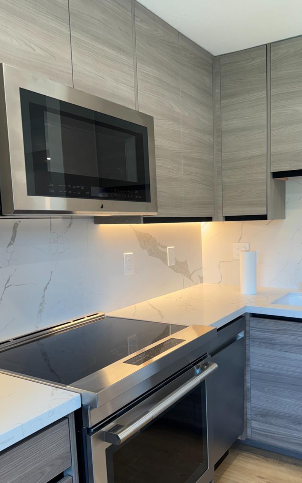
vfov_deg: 62.7
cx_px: 194
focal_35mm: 30
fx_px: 395
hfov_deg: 41.4
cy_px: 272
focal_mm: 6.76
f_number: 1.78
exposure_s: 1/120
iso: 100
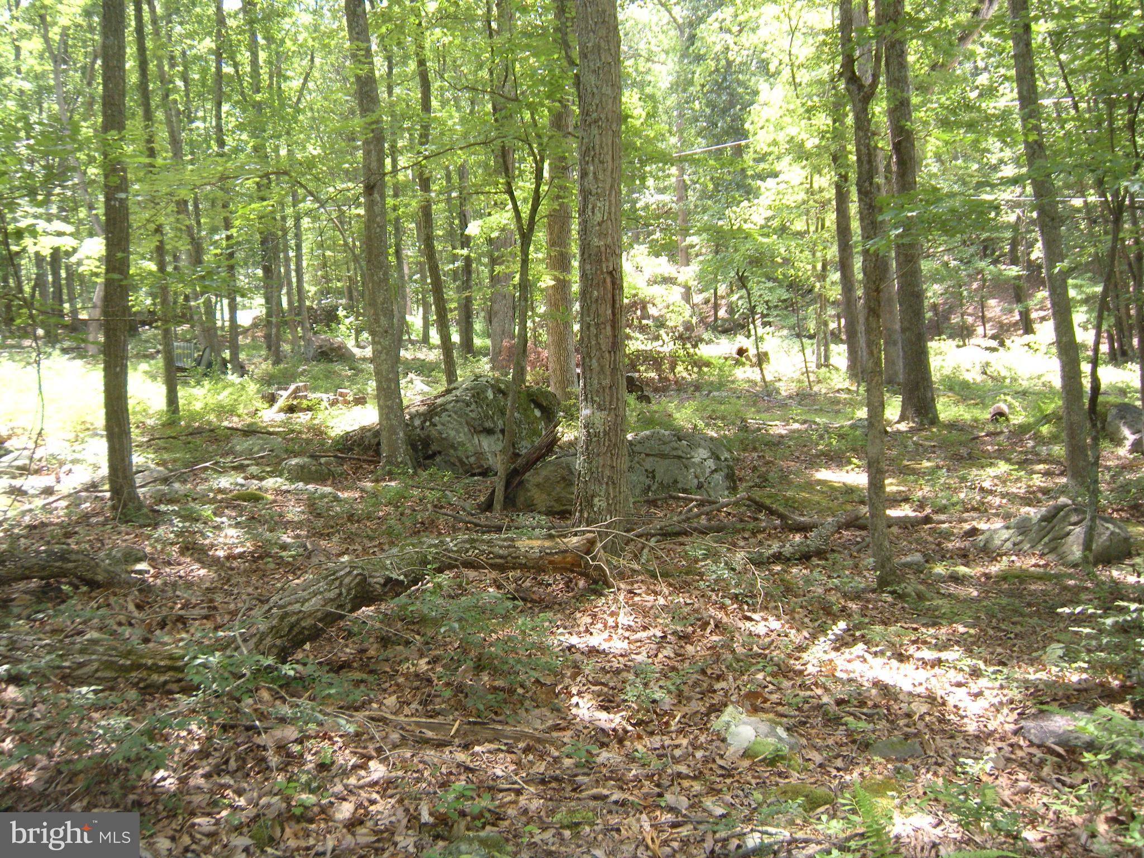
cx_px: 572
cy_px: 429
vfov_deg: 40.7
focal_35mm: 35
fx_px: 1157
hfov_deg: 52.6
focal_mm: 5.9
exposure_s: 1/48.8
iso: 112
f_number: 3.8
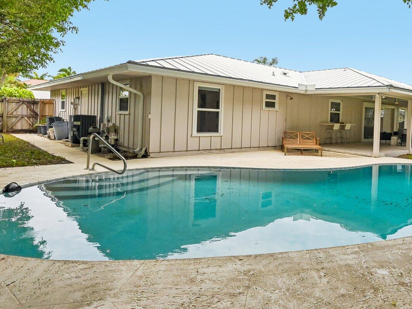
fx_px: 309
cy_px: 125
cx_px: 310
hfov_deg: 63.3
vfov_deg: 52.7
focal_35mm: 26
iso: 1000
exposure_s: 1/1600
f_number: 8
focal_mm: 14
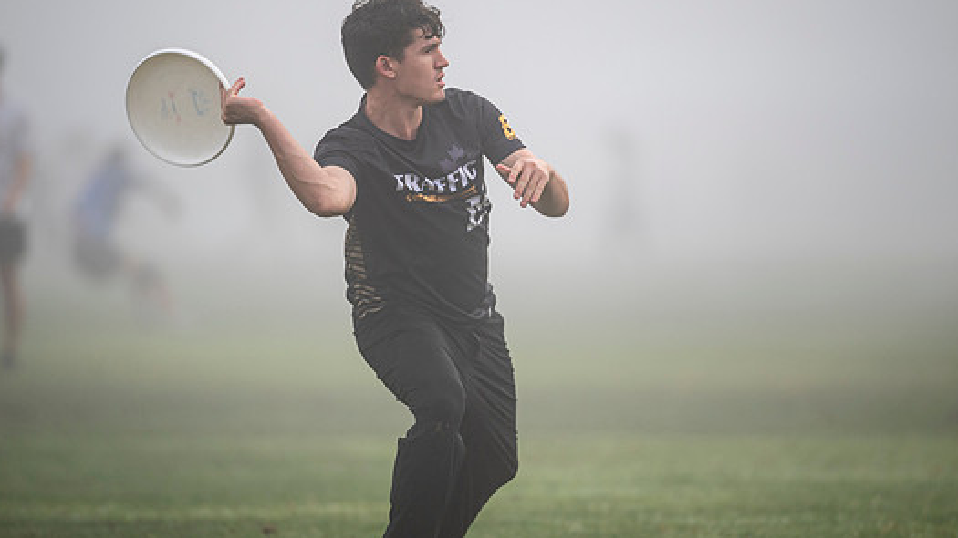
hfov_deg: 4.8
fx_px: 11327
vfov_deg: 2.7
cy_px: 255
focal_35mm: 446
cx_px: 482
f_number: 2.8
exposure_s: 1/1000
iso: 100
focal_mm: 300
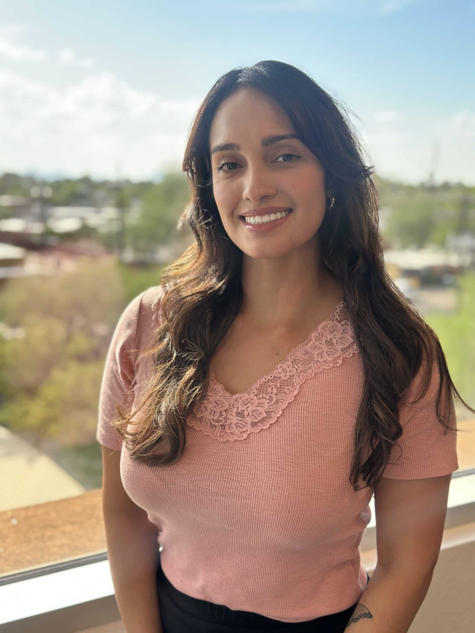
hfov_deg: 30.3
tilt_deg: -9.5
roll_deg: -0.4
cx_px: 238
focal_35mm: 48
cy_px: 316
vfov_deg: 39.7
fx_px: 878
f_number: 1.78
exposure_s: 1/499
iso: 80
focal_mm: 6.86
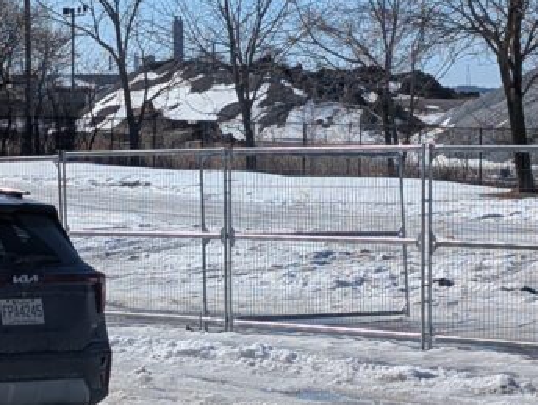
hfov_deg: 13.5
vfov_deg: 10.2
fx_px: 2272
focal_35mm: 146
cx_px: 271
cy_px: 140
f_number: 1.68
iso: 21
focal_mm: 6.9
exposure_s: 1/2577
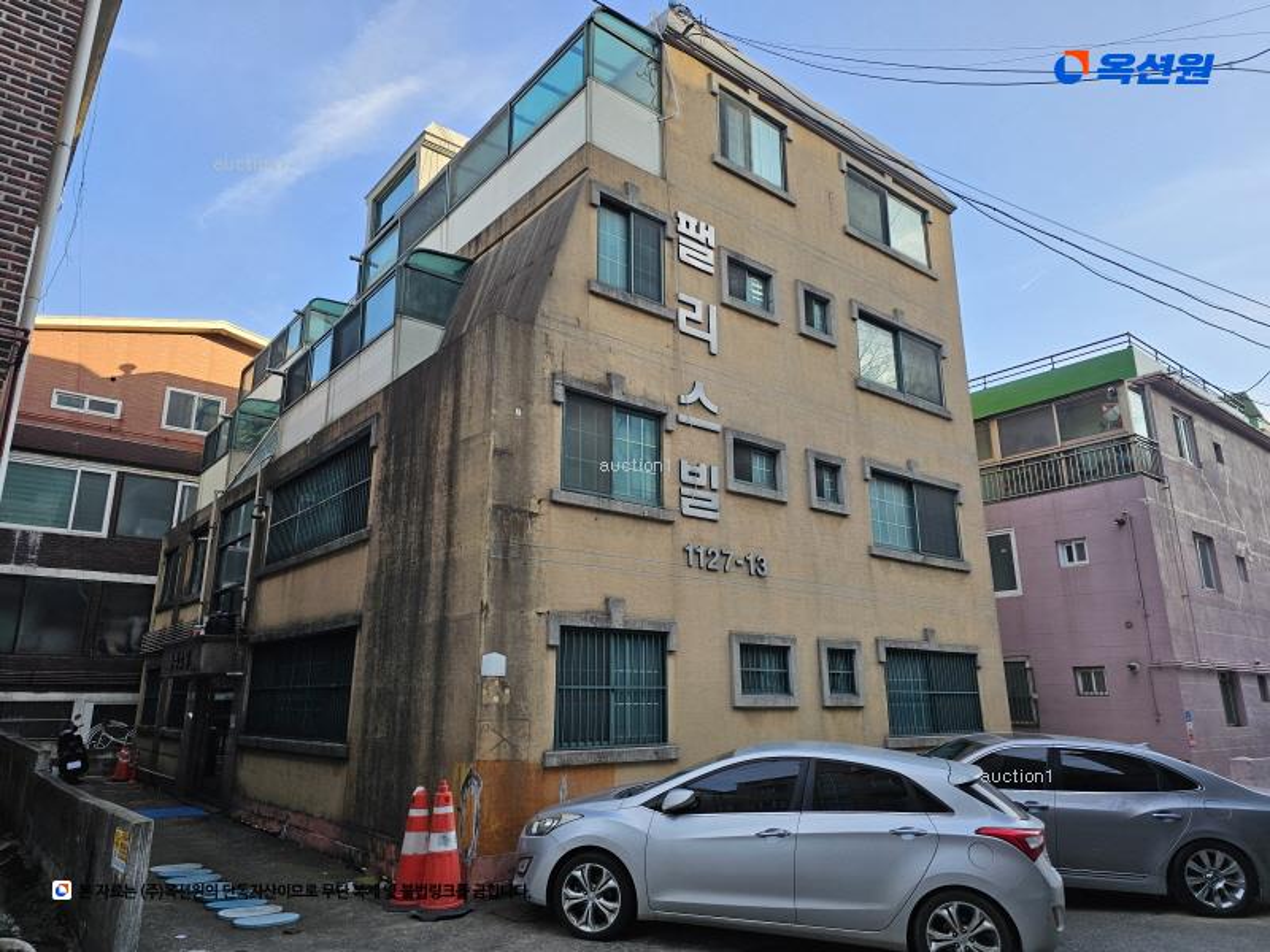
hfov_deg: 73.9
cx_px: 635
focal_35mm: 23
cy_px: 476
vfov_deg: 58.9
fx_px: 844
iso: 16
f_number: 1.7
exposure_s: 1/235
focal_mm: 6.3
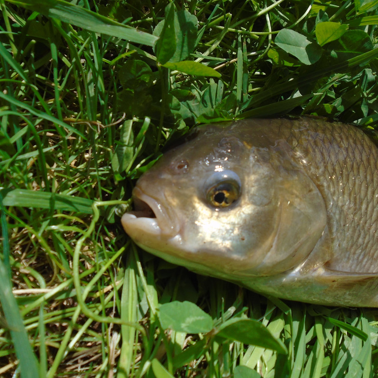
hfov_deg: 52.5
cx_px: 204
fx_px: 383
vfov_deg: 52.5
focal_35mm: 31
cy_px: 189
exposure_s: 1/200
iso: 100
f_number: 8
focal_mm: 4.6
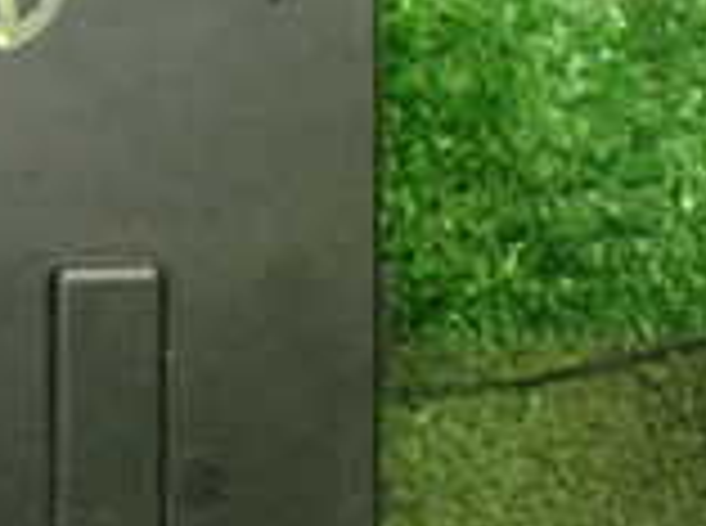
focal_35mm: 115
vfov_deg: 12.8
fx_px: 2340
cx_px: -292
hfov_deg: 16.0
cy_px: 139
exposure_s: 1/125
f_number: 2.3
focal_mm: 5.4
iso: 800
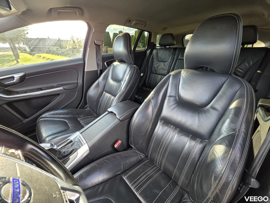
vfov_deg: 89.9
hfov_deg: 106.2
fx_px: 101
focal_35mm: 13
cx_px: 135
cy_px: 102
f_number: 1.9
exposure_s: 1/100
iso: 64
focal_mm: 2.2
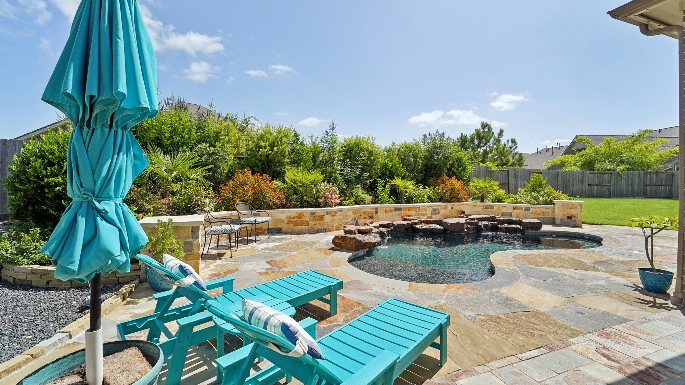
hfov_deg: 103.0
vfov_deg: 70.5
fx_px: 272
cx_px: 344
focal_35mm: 15
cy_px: 188
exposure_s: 1/2000
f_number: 8
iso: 500
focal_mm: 14
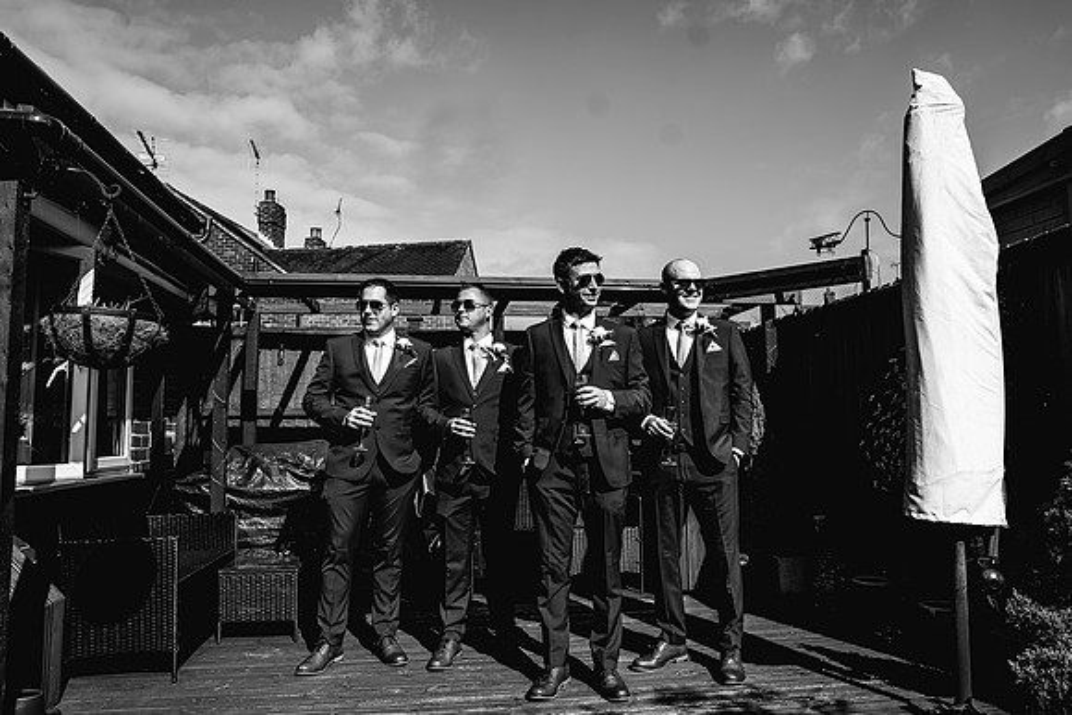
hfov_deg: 72.9
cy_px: 358
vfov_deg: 52.5
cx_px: 536
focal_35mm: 24
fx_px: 726
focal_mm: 24
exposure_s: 1/1000
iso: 50
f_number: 3.5
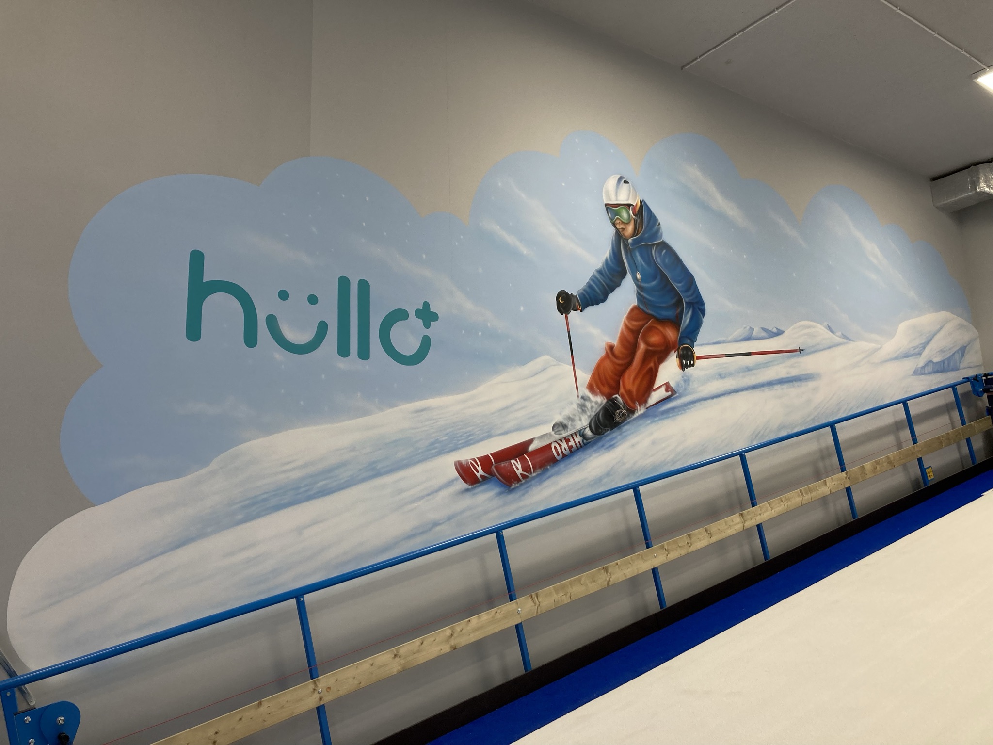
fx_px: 803
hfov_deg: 63.4
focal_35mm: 28
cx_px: 496
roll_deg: +0.2
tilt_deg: +12.7
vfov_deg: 49.7
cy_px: 372
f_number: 1.8
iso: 40
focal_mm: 3.99
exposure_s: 1/98
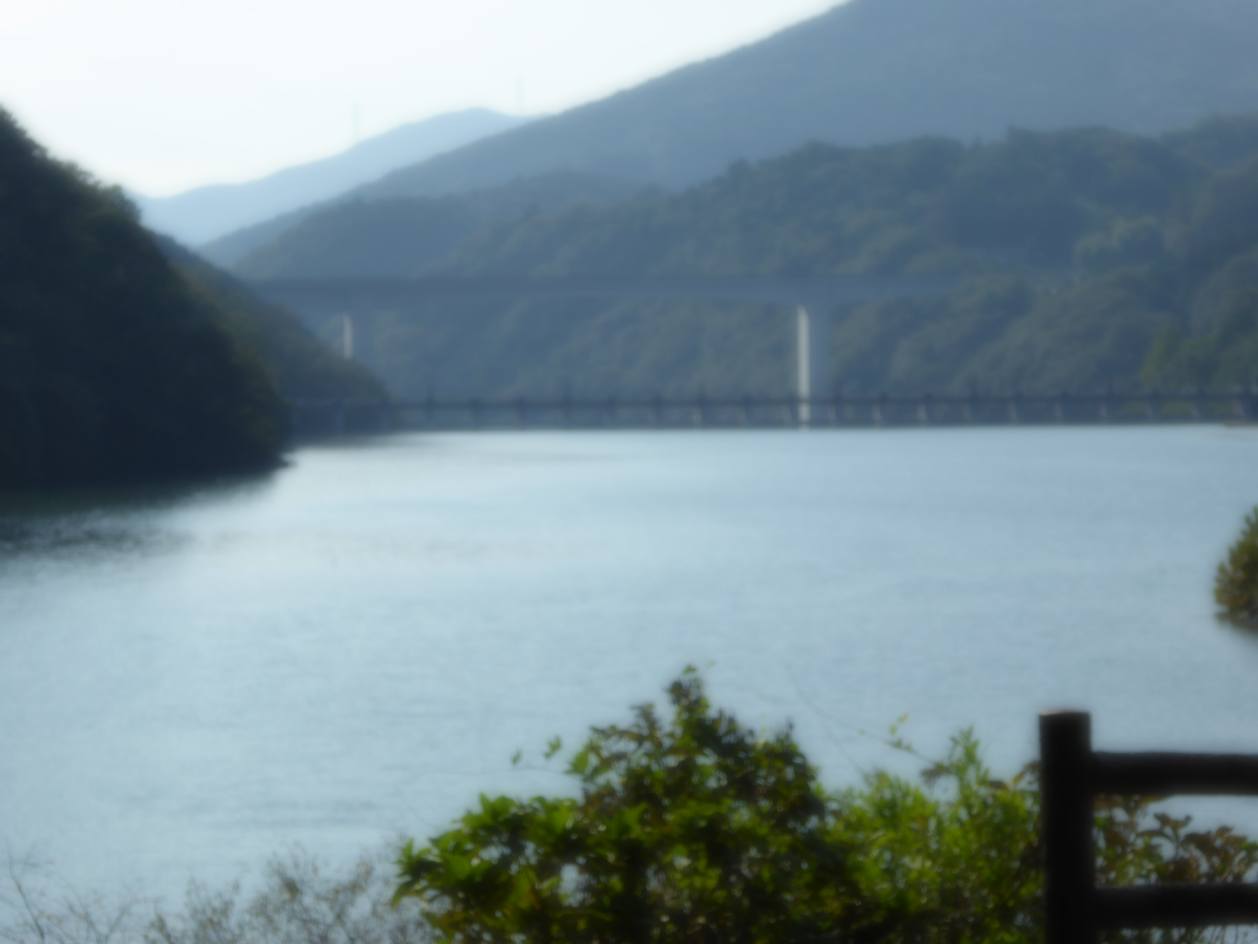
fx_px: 4506
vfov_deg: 12.0
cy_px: 472
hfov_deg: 15.9
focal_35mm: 124
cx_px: 629
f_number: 5.2
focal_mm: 22.3
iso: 100
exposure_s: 1/640
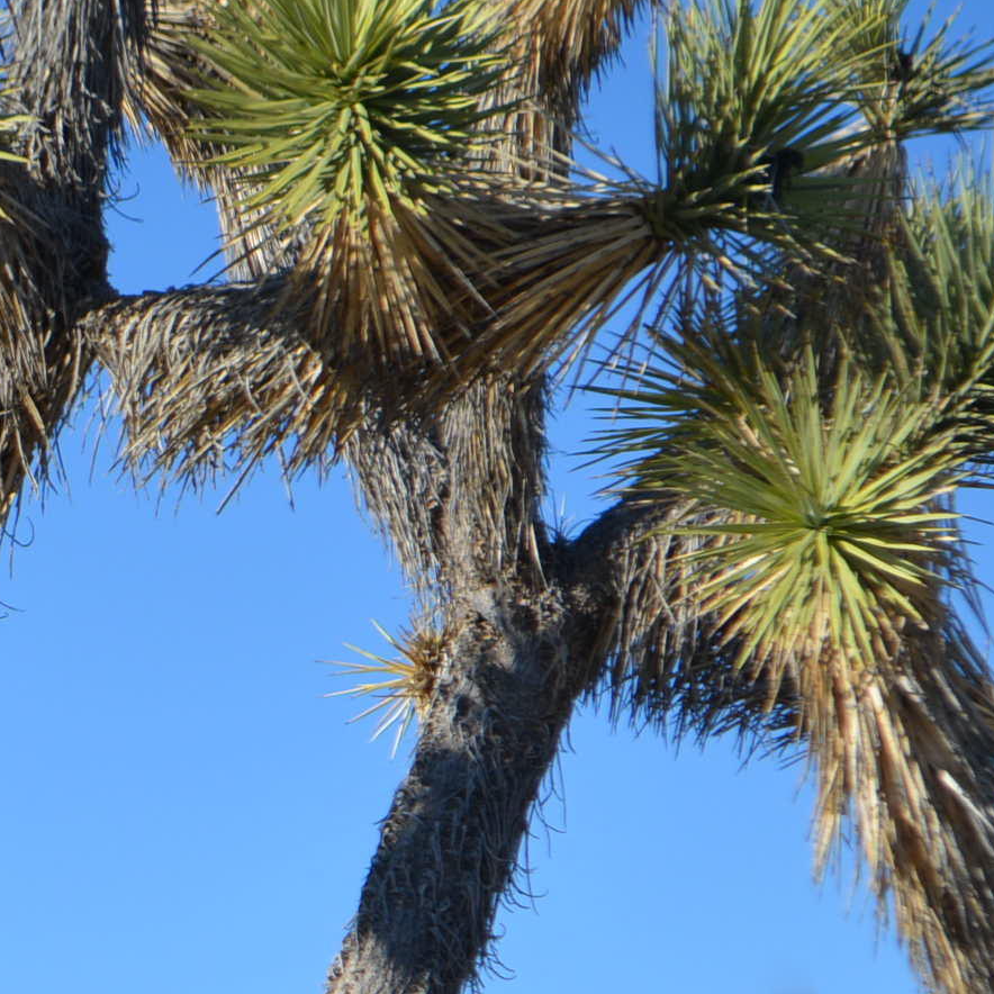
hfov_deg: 7.3
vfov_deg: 7.3
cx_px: -63
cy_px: 1049
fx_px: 7714
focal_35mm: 237
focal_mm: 55
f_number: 6.3
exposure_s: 1/1600
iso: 400
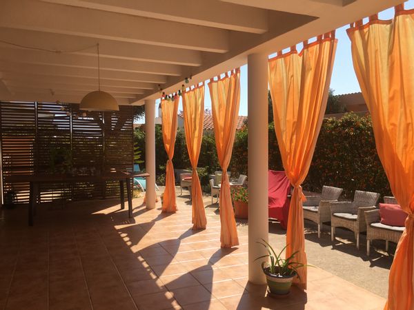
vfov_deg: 48.2
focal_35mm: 29
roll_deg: +0.4
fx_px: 347
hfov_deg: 61.7
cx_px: 207
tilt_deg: -2.7
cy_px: 155
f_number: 2.2
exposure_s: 1/1538
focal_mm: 4.15
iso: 25
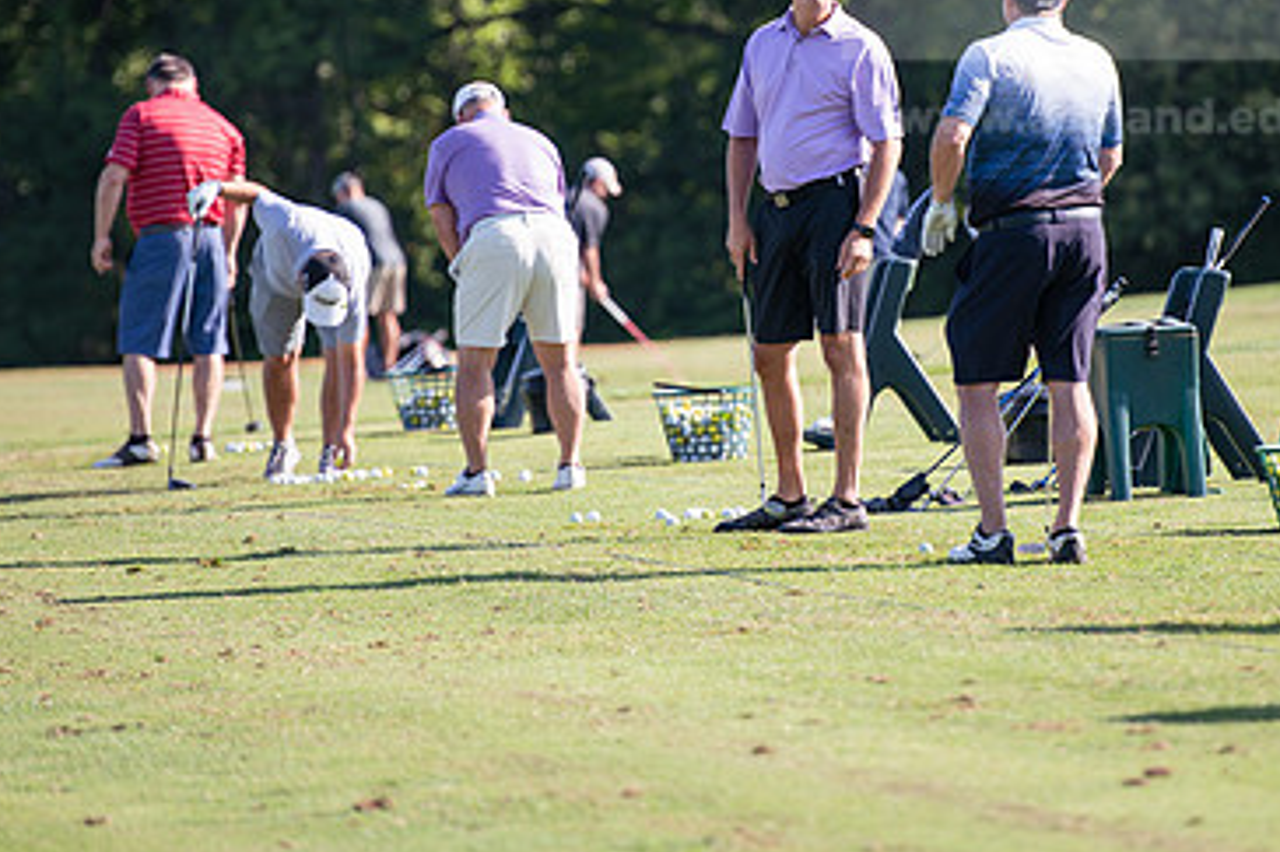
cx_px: 736
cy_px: 191
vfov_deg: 4.3
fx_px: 11301
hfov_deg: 6.5
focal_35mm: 318
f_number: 3.2
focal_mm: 200
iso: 100
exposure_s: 1/500
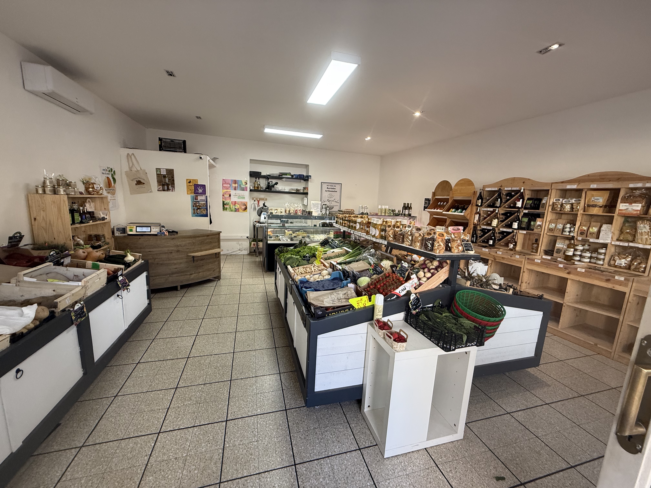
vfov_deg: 85.7
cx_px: 326
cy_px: 244
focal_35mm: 14
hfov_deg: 102.1
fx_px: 263
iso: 160
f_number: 2.2
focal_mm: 2.22
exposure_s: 1/99
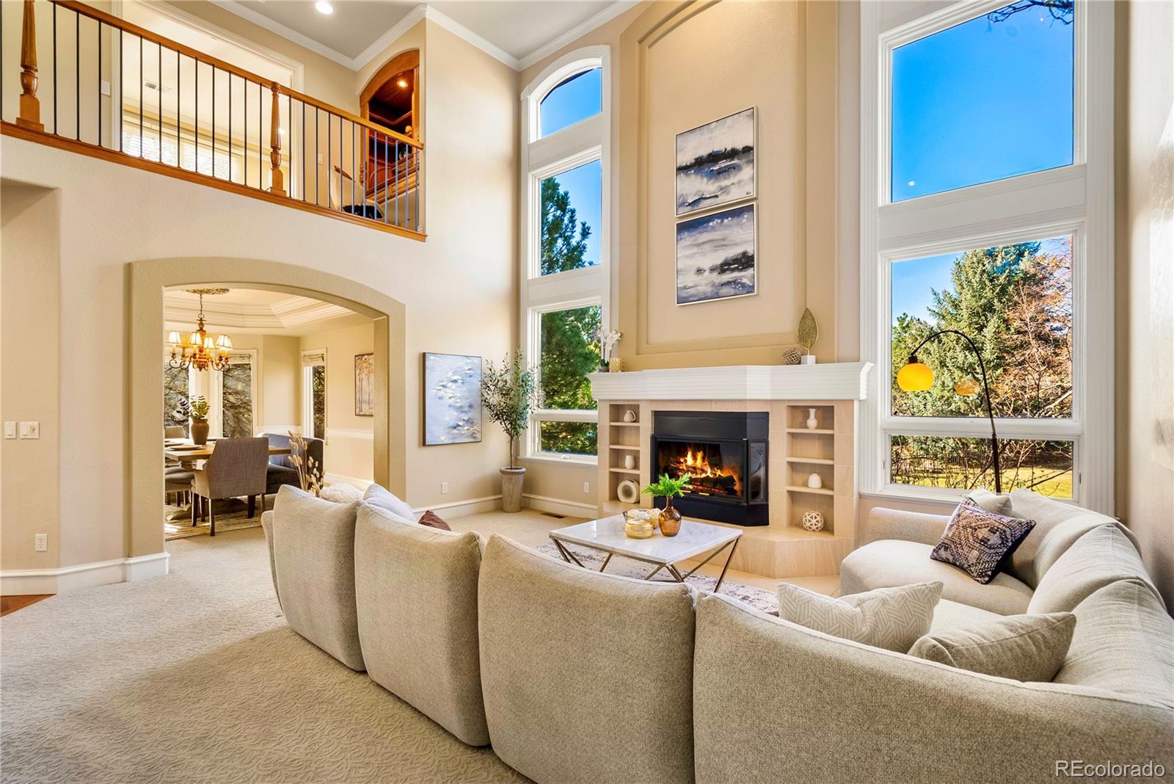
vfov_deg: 73.8
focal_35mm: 16
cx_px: 587
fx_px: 522
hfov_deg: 96.7
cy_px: 392
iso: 250
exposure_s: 1/2.5
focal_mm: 16
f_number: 8
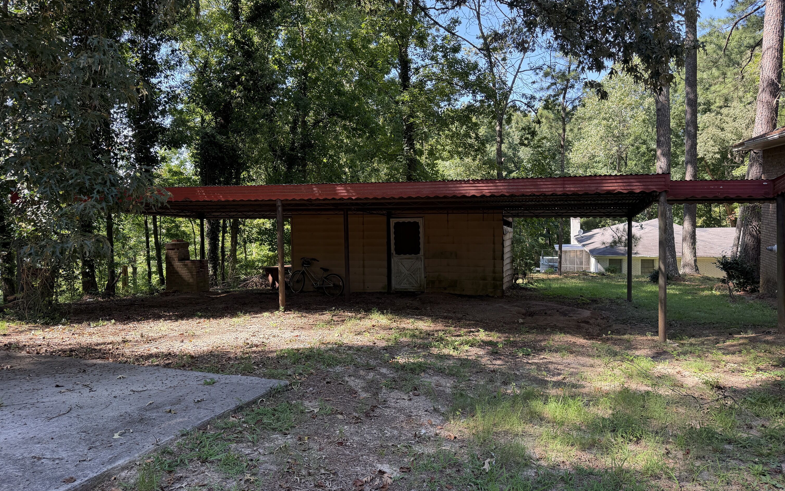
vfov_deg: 47.5
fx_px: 556
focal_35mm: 26
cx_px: 400
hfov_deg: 70.4
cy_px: 222
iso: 100
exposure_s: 1/327
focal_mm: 6.76
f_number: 1.78
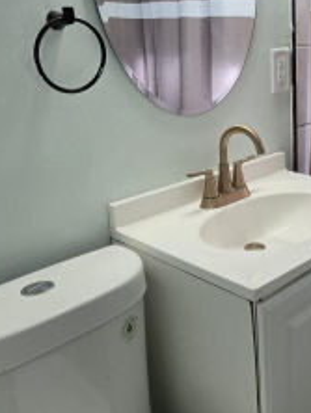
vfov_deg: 47.8
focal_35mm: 39
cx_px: 263
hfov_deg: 35.3
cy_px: 193
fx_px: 466
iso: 20
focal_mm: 2.2
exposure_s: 1/120
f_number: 1.9
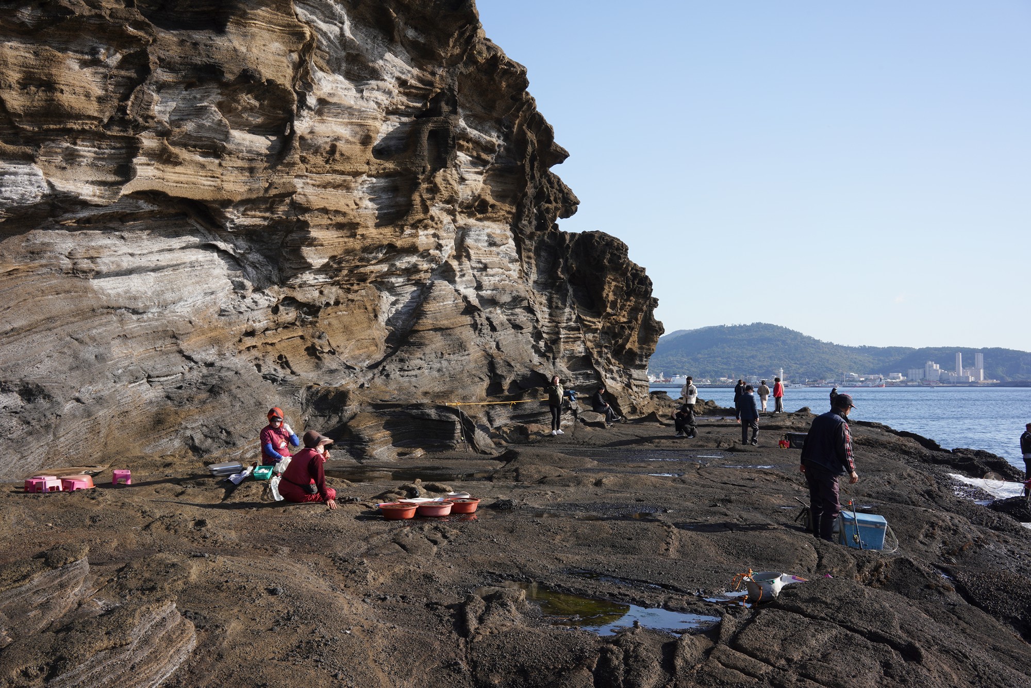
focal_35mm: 35
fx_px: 1002
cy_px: 344
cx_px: 516
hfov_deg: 54.4
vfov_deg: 37.9
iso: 200
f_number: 16
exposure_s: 1/100
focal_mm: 35
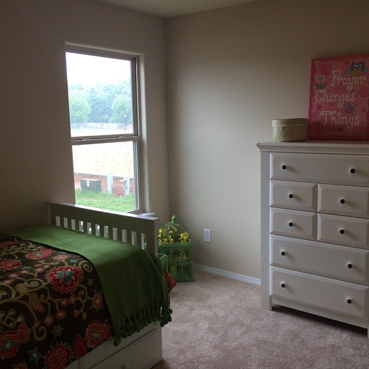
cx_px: 172
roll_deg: +1.5
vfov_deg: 47.2
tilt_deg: -9.0
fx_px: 422
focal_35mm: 35
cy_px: 182
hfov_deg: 47.2
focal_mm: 4.15
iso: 64
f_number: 2.2
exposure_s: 1/120
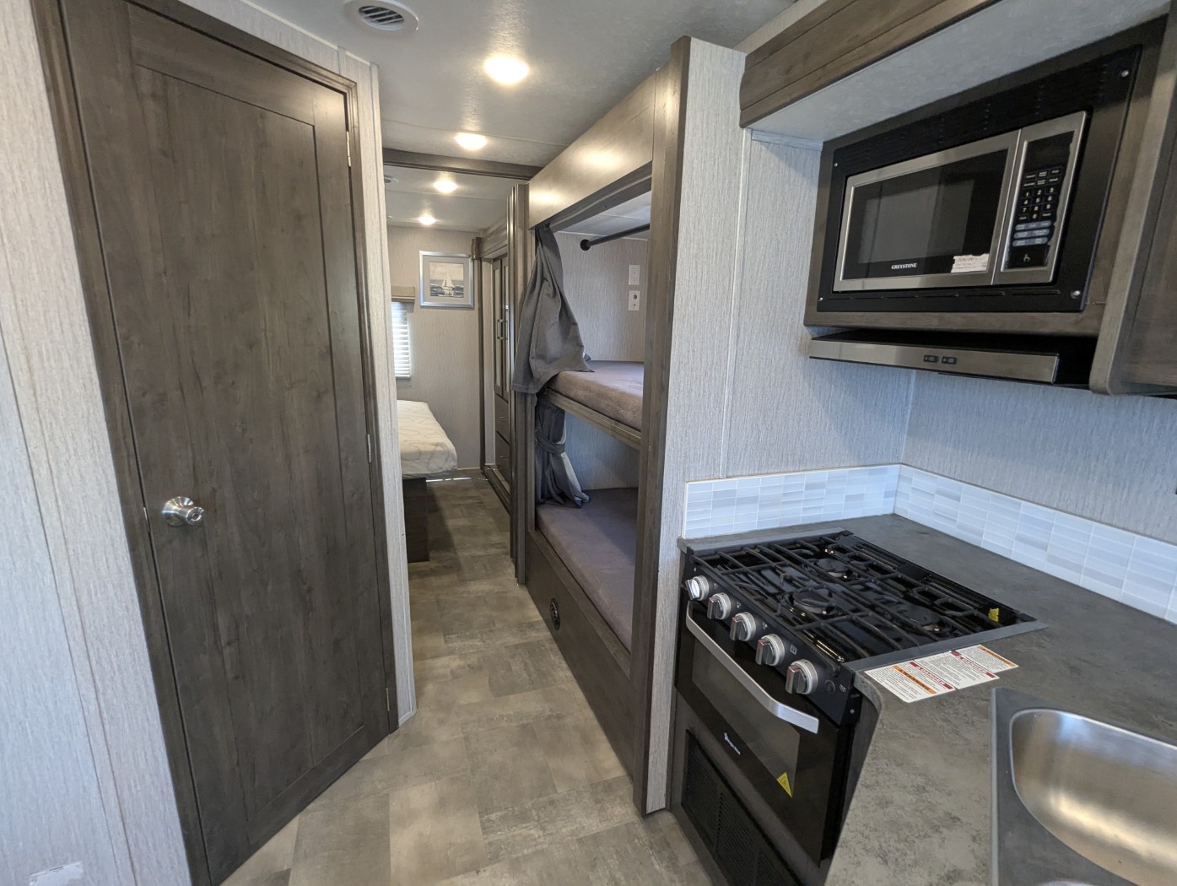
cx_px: 588
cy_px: 443
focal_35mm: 16
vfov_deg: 78.2
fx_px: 545
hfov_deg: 94.4
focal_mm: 2.35
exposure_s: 1/91.3
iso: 323
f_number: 2.2
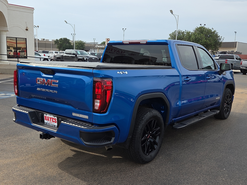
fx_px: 250
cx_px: 124
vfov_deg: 40.7
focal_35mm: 35
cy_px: 92
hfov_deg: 52.6
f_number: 1.8
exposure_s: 1/2500
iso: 76
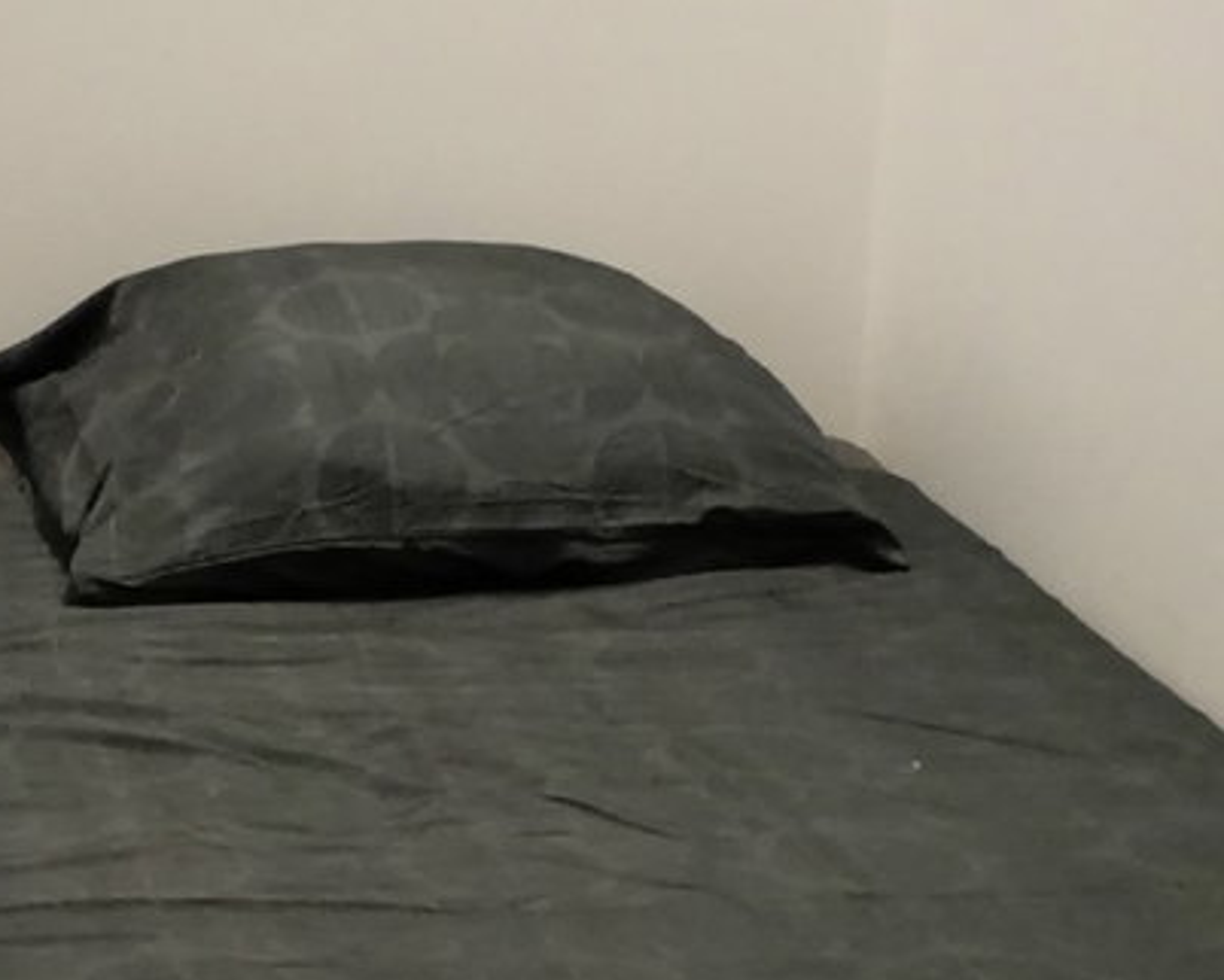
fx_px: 3516
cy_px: 721
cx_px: 154
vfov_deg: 15.8
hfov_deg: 19.4
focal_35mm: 97
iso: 669
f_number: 1.8
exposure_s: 1/25
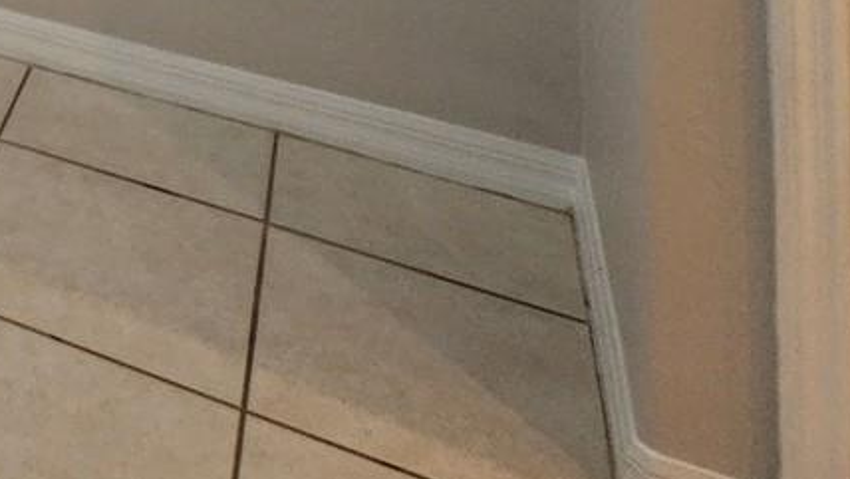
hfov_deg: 27.6
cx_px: -409
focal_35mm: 53
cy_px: -636
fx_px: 1195
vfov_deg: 15.0
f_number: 2.2
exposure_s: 1/60
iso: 160
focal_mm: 2.2
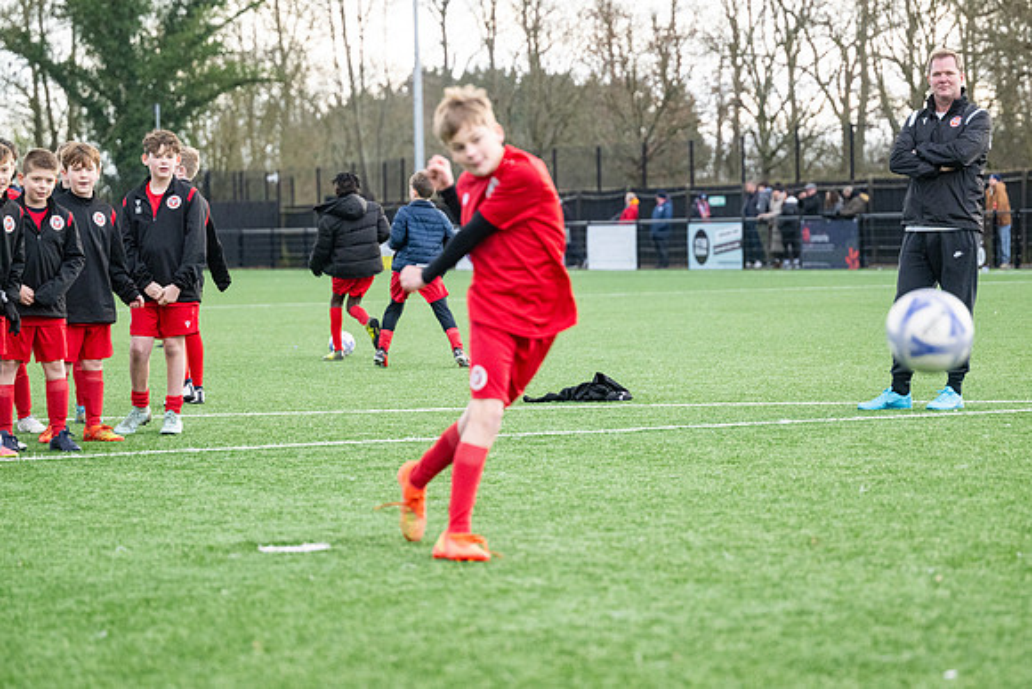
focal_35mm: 135
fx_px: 3871
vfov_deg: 10.2
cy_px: 344
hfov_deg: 15.2
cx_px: 516
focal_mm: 135
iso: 2000
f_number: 4
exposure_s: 1/1600
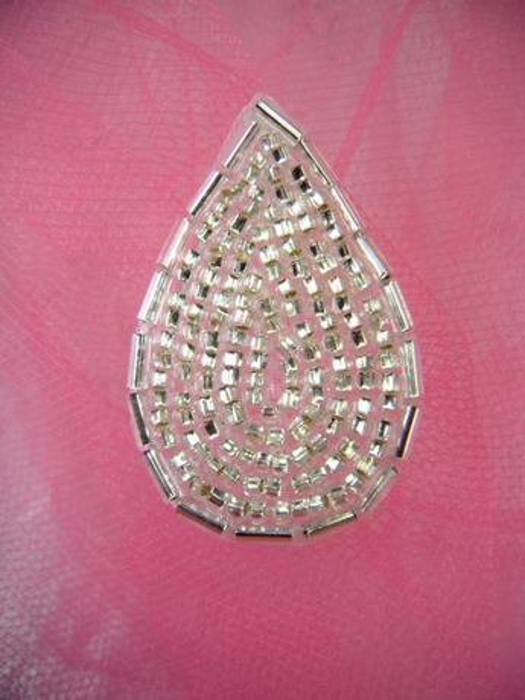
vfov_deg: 52.6
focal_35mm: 35
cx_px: 262
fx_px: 708
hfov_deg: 40.7
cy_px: 350
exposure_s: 1/164
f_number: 3.8
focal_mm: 5.9
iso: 64
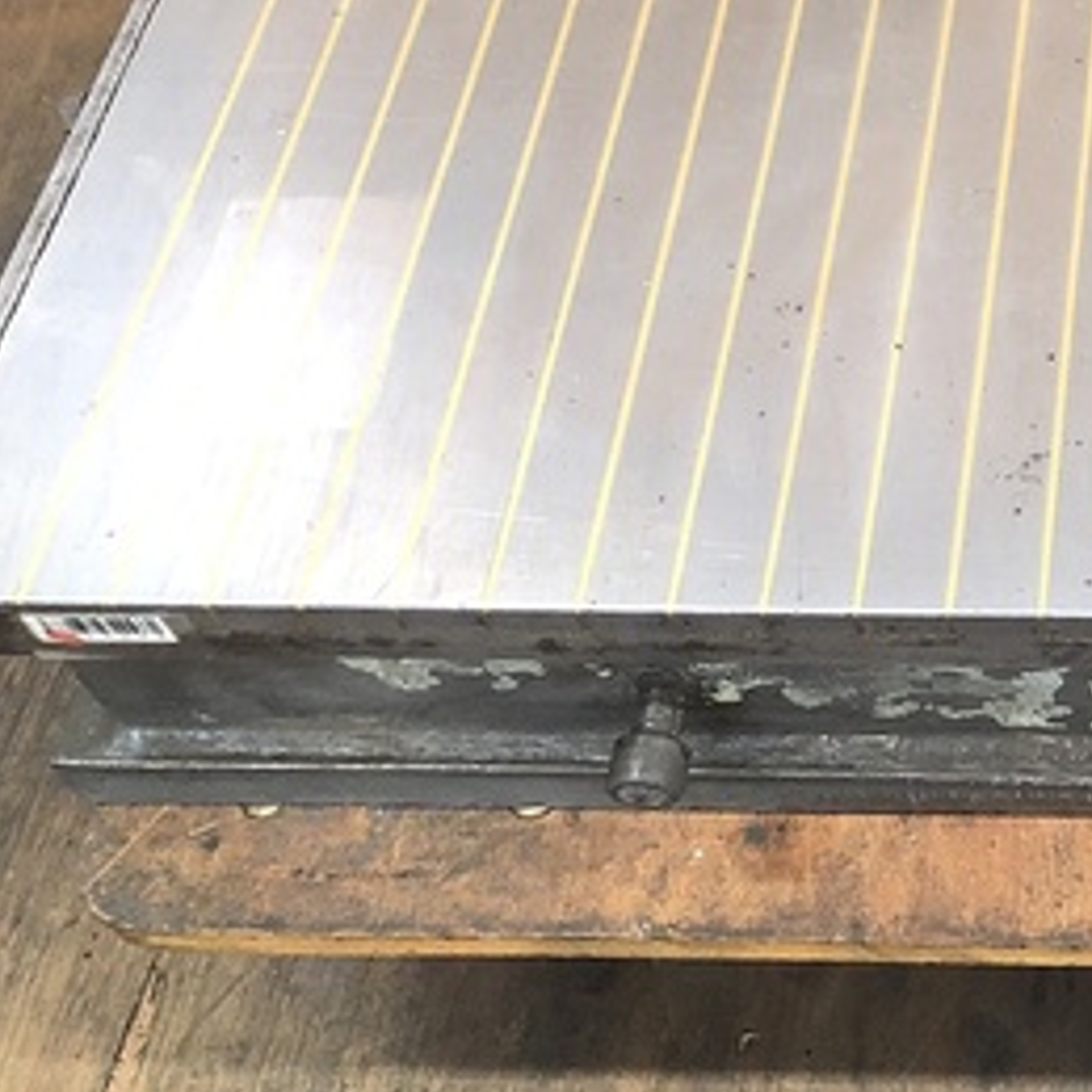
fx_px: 2177
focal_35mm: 61
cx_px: 1310
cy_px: 118
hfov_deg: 25.3
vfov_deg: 27.2
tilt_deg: -51.3
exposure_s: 1/15
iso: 100
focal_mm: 3.99
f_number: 1.8
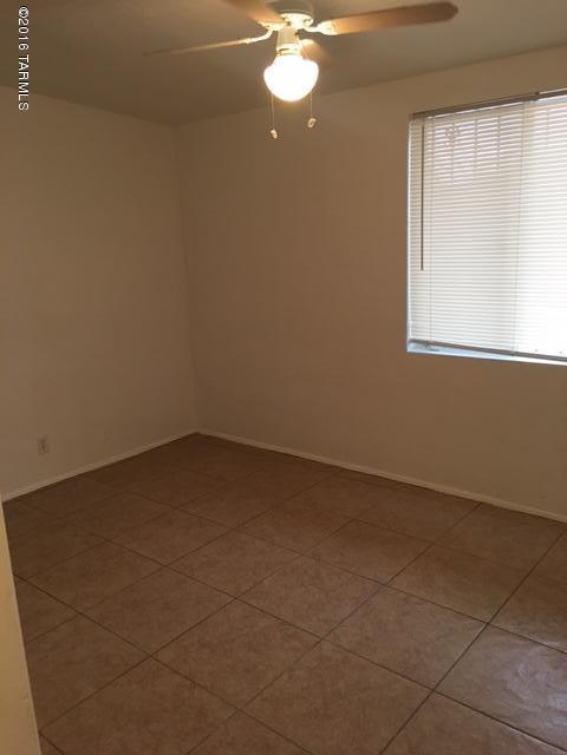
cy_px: 378
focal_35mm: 29
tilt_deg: -11.2
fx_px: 633
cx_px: 284
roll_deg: +2.0
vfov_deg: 61.7
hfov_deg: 48.2
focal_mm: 4.15
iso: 50
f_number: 2.2
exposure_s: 1/15
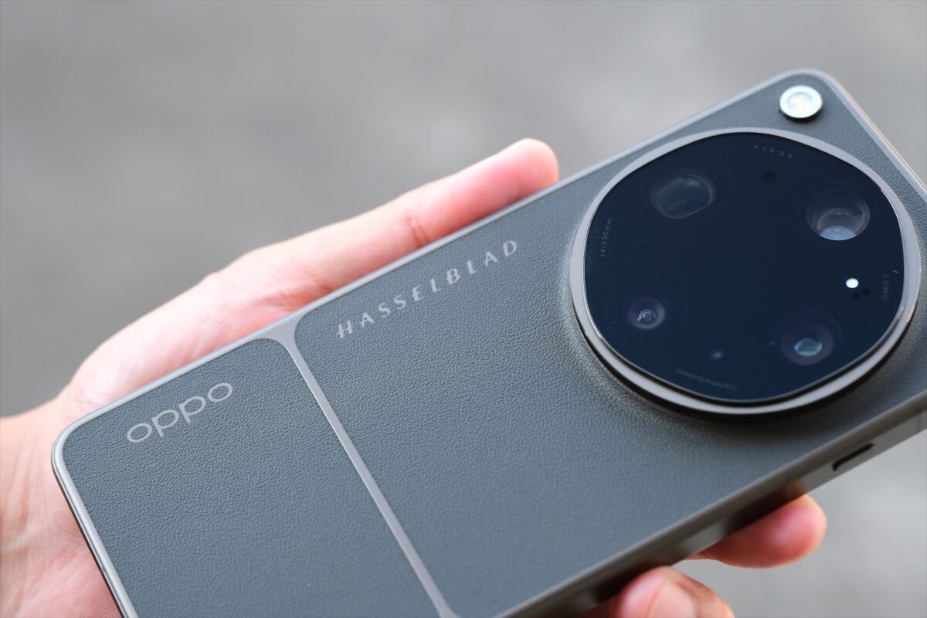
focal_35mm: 83
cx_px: 464
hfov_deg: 24.5
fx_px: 2137
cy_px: 309
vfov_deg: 16.5
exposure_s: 1/125
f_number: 4.5
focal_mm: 55
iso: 320
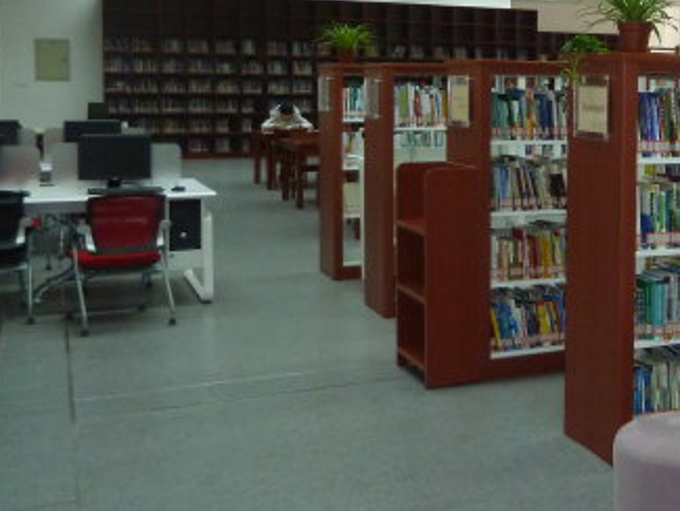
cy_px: 141
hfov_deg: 32.9
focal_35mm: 53
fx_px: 1042
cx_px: 697
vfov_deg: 27.2
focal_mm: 4.1
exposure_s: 1/30
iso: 250
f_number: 3.3
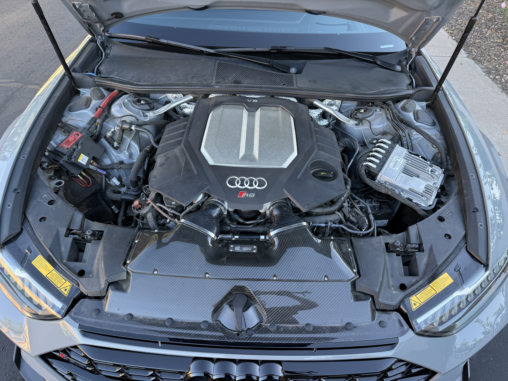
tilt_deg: -40.2
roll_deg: -2.1
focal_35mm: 24
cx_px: 254
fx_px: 352
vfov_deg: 56.8
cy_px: 190
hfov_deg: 71.6
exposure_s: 1/121
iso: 125
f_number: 1.78
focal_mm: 6.76
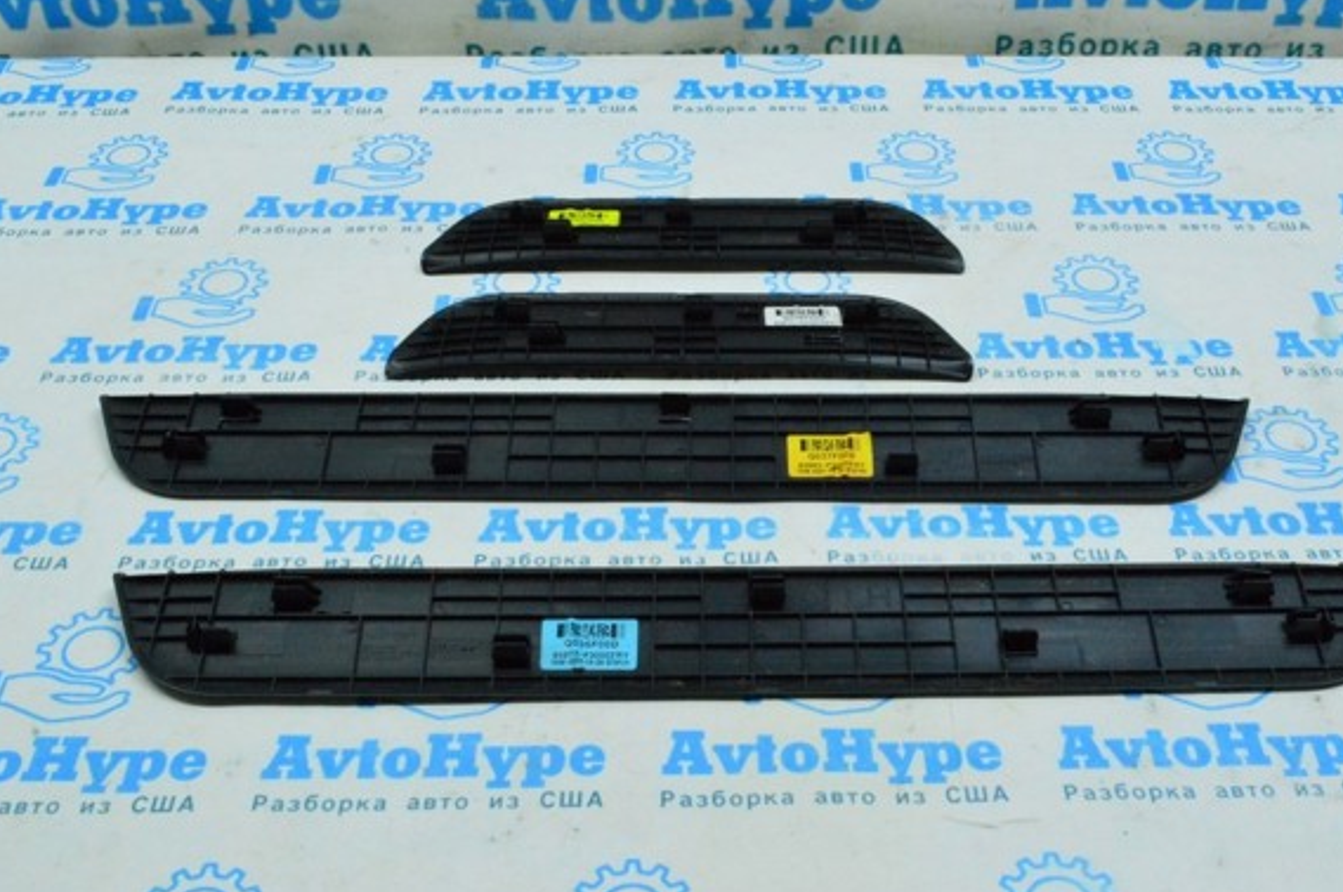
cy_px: 424
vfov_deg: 29.4
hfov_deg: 43.1
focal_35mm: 46
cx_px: 715
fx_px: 1698
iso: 6400
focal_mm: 27
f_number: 25
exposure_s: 1/30
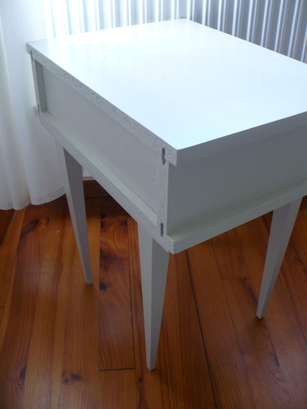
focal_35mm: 37
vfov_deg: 50.1
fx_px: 438
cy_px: 204
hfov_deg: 38.7
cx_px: 154
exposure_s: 1/60
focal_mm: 6.1
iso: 100
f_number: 2.8
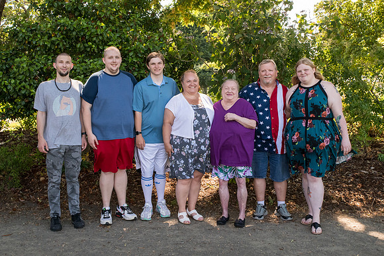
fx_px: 489
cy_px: 105
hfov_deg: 42.8
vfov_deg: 29.3
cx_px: 191
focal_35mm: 46
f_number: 9
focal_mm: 35
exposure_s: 1/320
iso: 1600
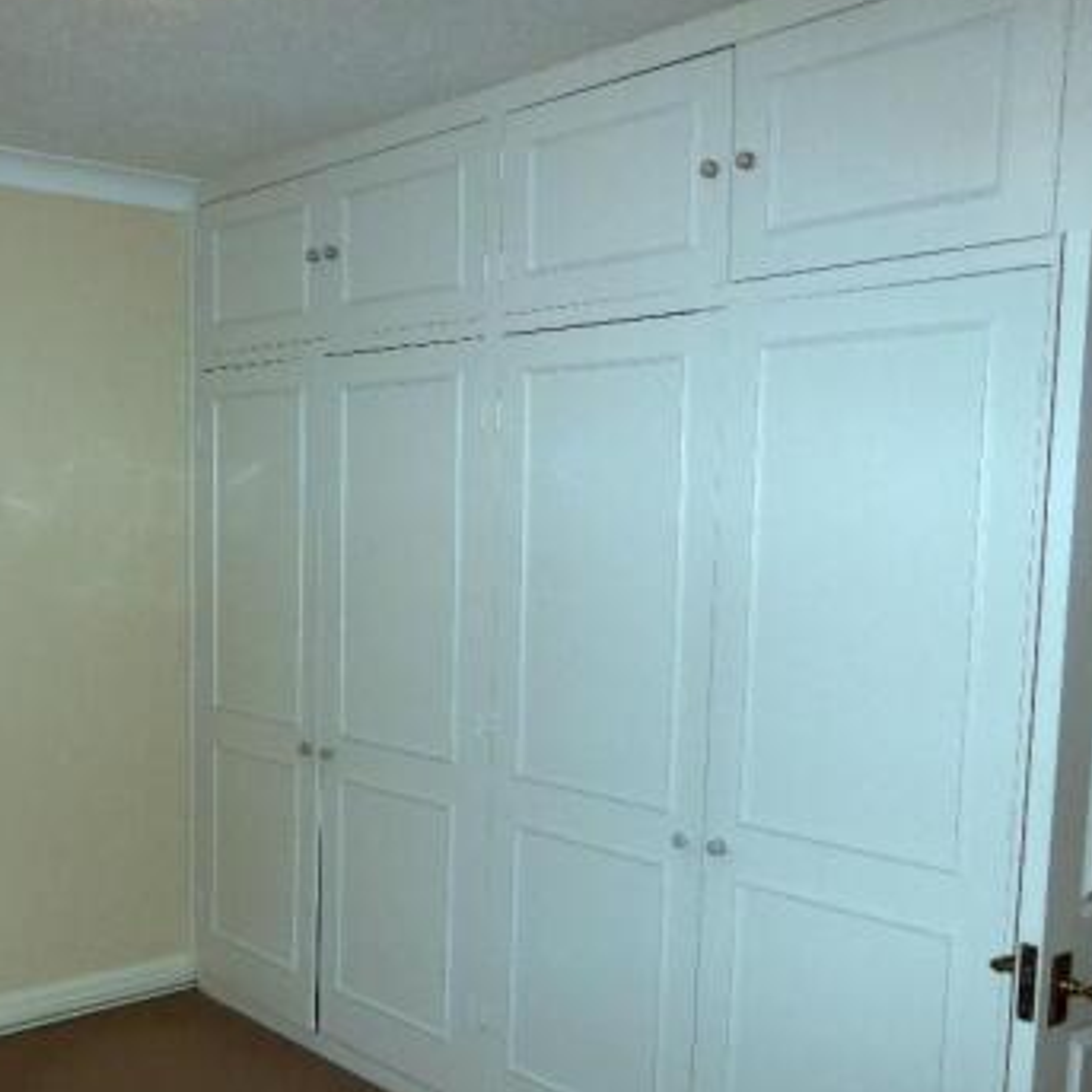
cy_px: 645
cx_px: 237
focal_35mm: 36
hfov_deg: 44.1
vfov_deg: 45.8
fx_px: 1285
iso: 100
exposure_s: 1/60
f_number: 3.3
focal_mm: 4.3
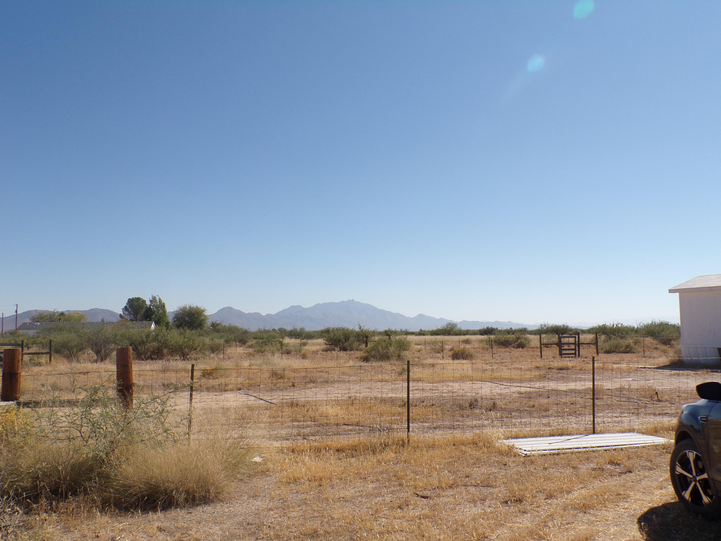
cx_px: 360
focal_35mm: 32
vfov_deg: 44.2
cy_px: 270
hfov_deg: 56.8
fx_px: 667
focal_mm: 5.8
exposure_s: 1/750
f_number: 4.6
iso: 80
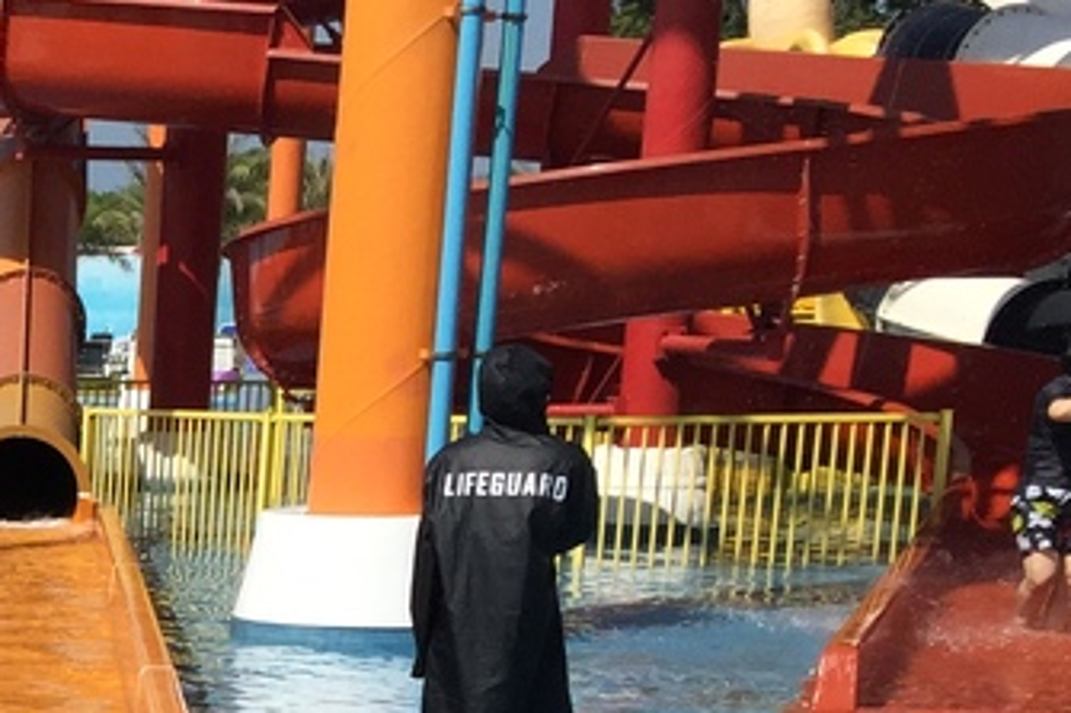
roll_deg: -0.6
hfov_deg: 16.4
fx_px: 3211
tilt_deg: -12.2
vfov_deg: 12.1
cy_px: 1042
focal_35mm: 108
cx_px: -751
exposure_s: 1/3300
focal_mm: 4.15
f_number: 2.2
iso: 32
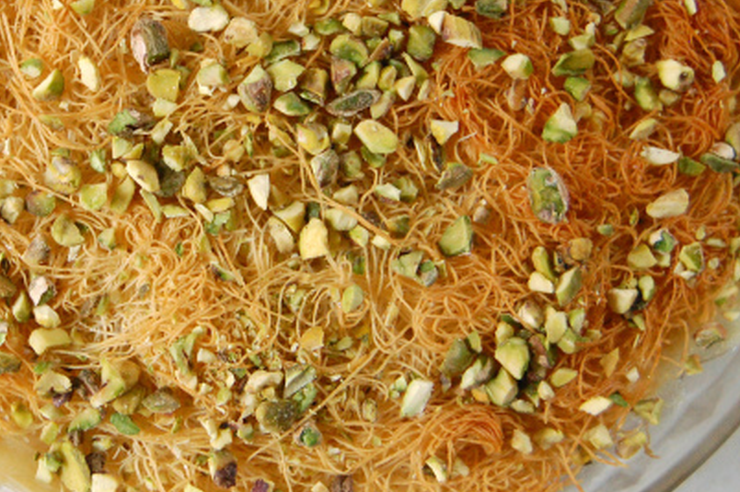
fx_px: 1766
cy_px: 95
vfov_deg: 15.7
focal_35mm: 86
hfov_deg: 23.3
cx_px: 149
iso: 1600
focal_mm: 32
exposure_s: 1/30
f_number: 5
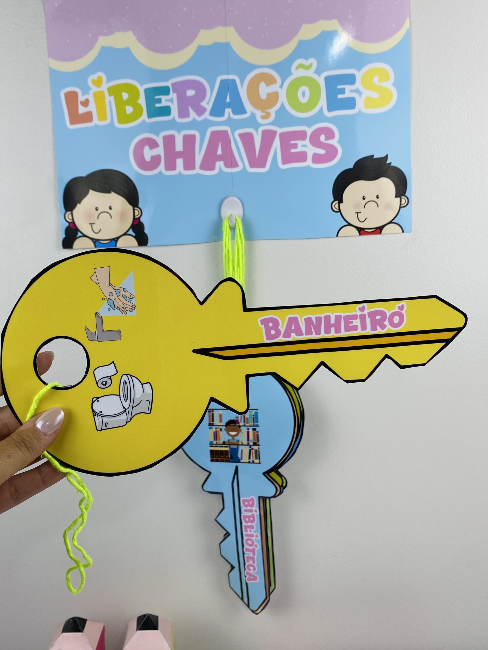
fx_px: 489
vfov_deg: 67.3
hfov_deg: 53.1
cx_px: 244
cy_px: 325
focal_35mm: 26
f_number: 1.8
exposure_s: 1/303
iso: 32
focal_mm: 4.25
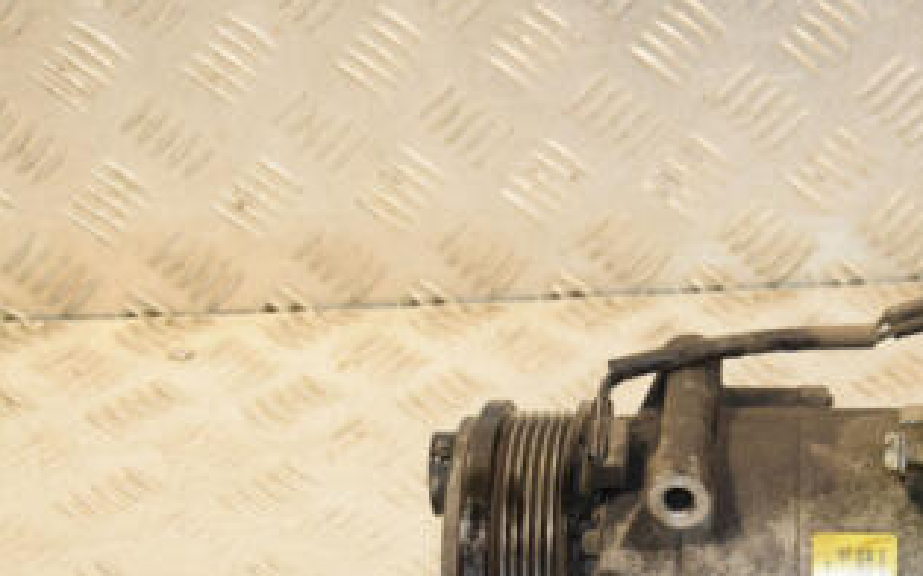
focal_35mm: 111
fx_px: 2791
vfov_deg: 11.7
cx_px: 785
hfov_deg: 18.5
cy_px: 444
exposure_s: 1/200
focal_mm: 38
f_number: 6.3
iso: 800
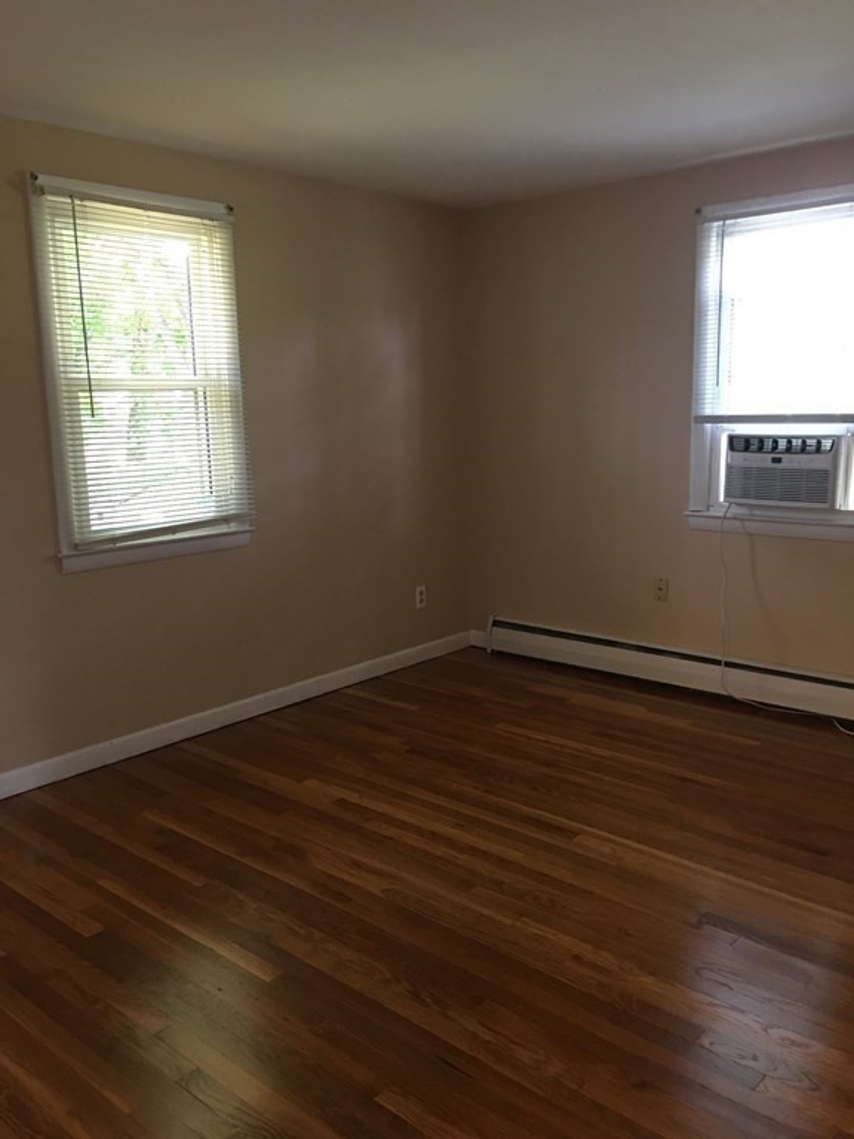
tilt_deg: -6.8
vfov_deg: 61.7
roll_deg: +1.5
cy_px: 570
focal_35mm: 29
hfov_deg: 48.2
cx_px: 427
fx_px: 954
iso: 100
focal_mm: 4.15
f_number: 2.2
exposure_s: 1/17
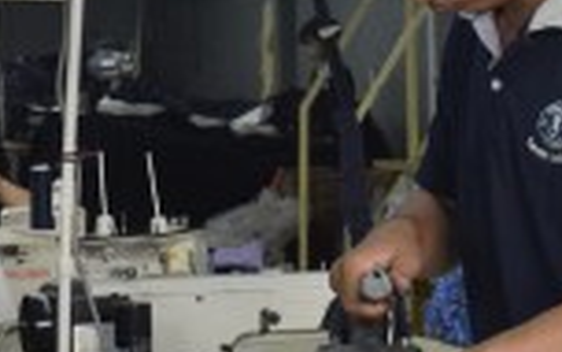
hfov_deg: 11.5
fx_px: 2772
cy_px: 41
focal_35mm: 181
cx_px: 566
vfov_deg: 7.2
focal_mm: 30
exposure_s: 1/200
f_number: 7.1
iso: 1600
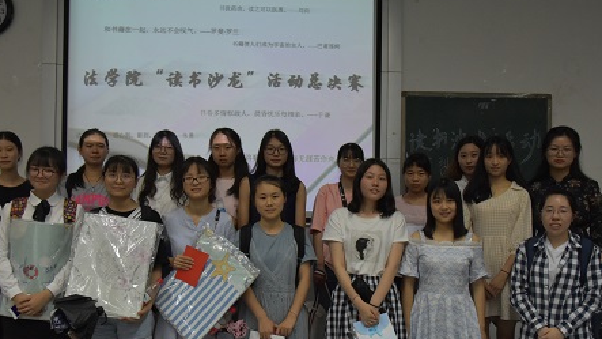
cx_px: 302
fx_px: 622
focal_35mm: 39
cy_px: 217
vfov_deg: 30.3
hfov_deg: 51.6
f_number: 5
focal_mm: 22
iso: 1600
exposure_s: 1/125
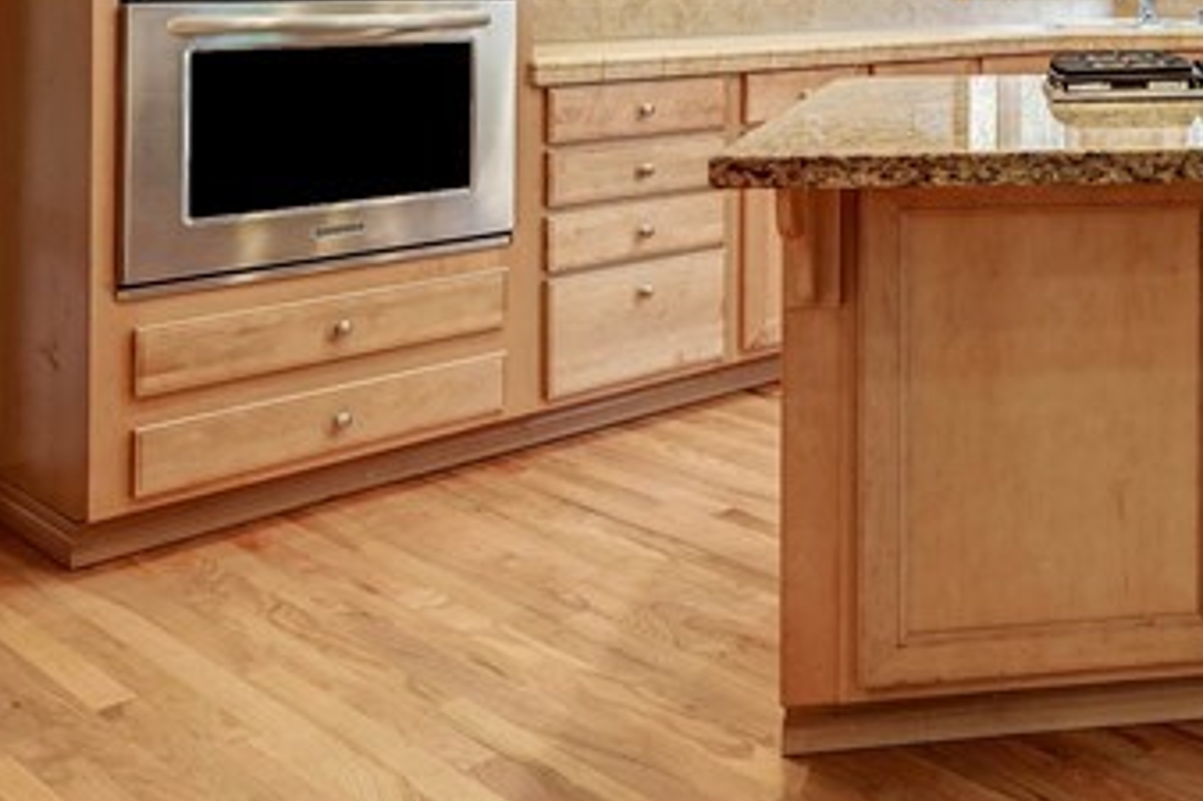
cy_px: 41
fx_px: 1503
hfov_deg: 37.6
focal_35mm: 45
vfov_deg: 28.4
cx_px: 1276
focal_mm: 14
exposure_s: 1/20
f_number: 8
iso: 400
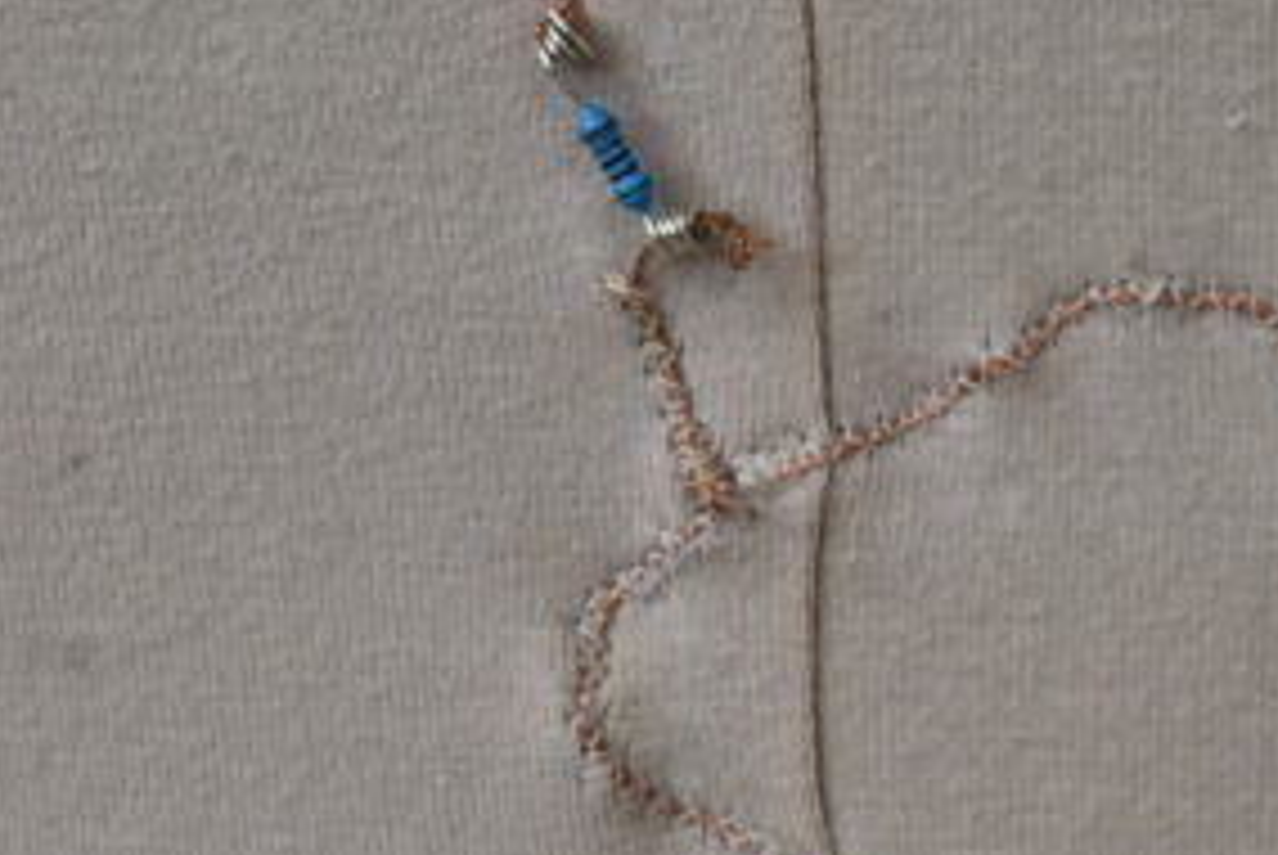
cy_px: 274
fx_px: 4797
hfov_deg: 15.0
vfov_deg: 10.2
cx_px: 1112
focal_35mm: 135
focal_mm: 50
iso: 1800
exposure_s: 1/125
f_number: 6.3
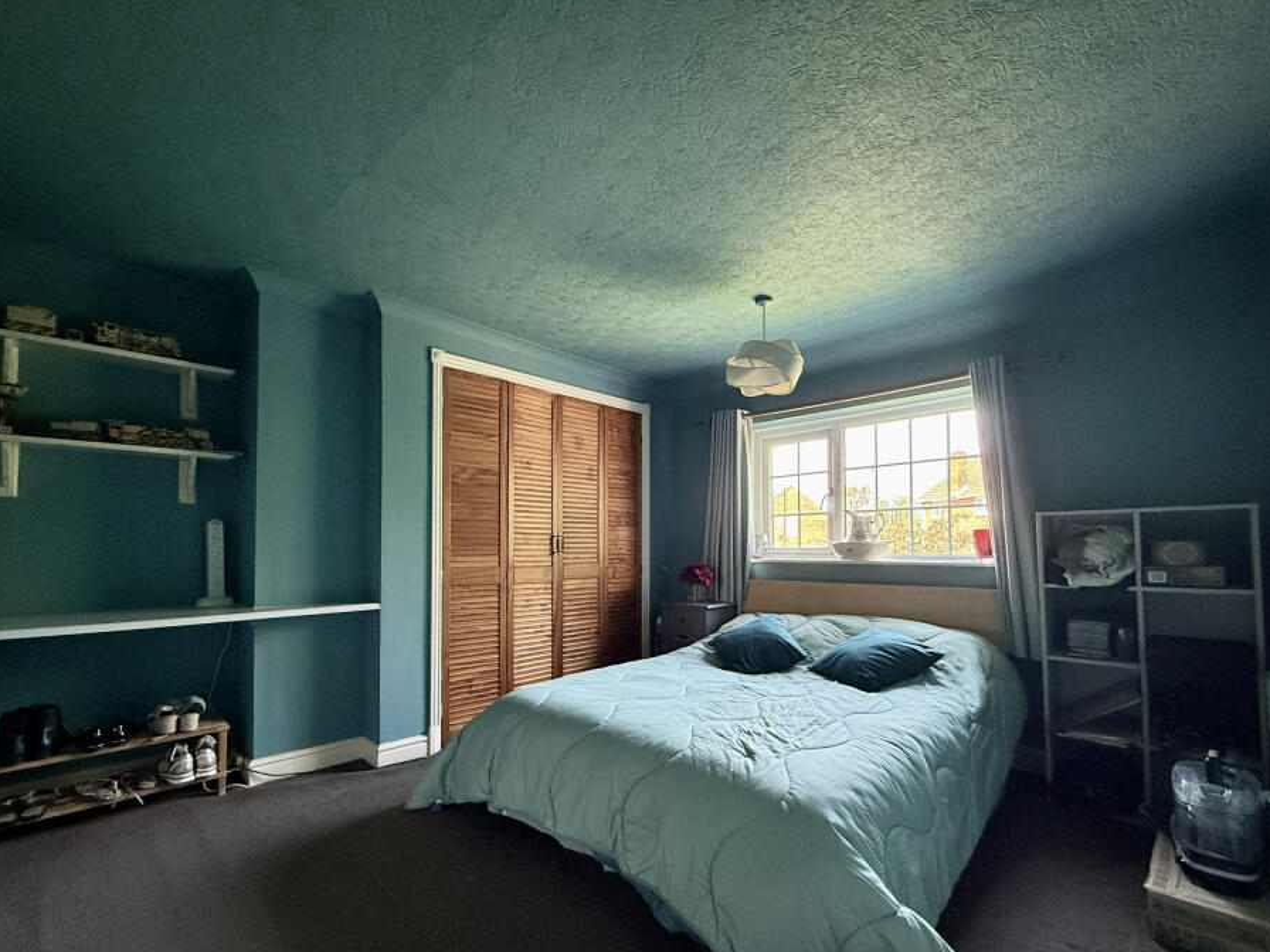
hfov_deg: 94.4
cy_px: 533
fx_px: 587
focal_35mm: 16
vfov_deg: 77.8
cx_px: 608
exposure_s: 1/60
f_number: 2.2
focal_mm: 2.22
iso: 400
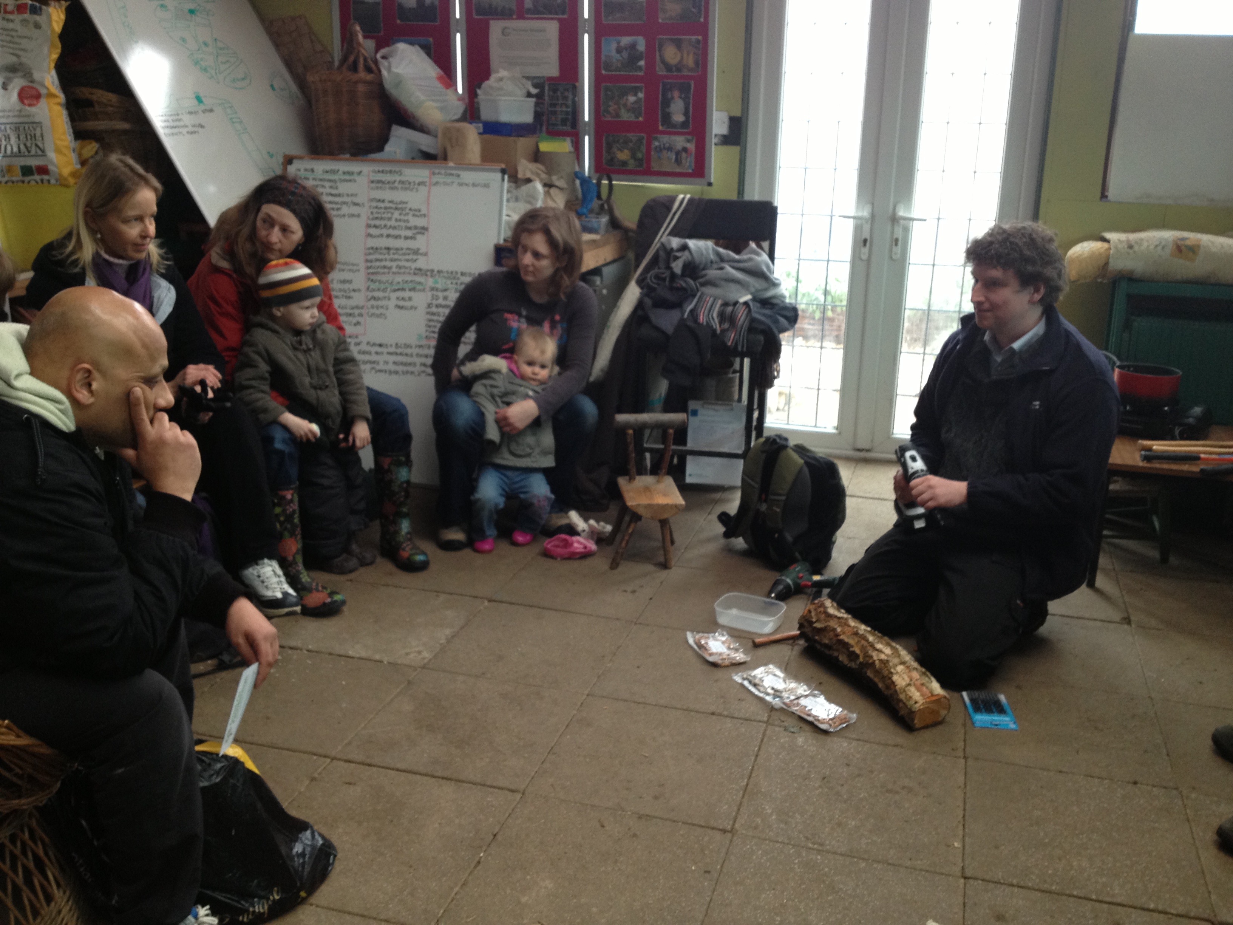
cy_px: 462
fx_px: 1247
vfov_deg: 40.7
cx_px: 616
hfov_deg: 52.6
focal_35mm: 35
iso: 100
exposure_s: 1/20
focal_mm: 4.28
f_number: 2.4
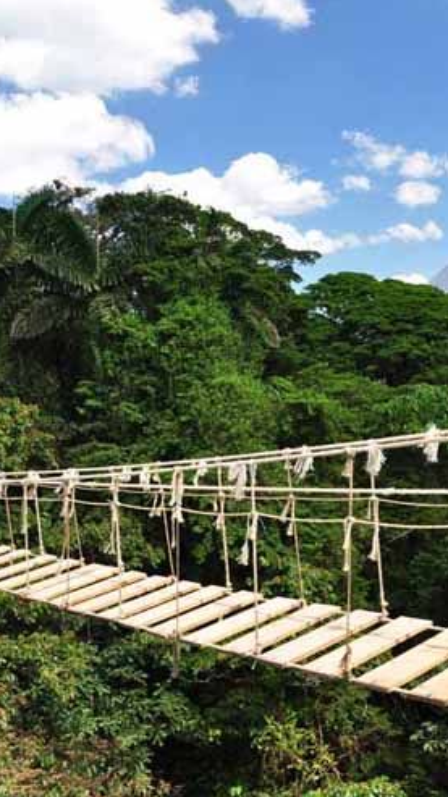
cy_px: 399
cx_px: 340
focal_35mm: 43
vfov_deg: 47.4
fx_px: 909
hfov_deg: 27.3
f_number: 6.3
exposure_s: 1/160
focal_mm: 18
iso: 200
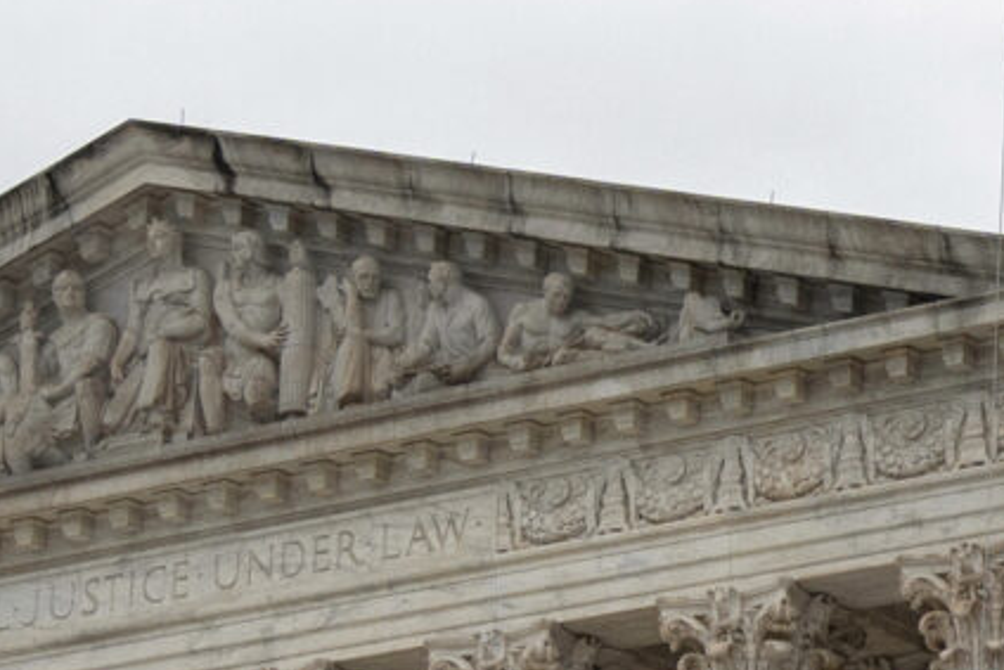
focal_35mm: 175
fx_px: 4882
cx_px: 1416
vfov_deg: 7.8
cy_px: 510
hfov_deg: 11.4
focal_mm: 29
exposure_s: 1/320
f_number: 3.2
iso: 320
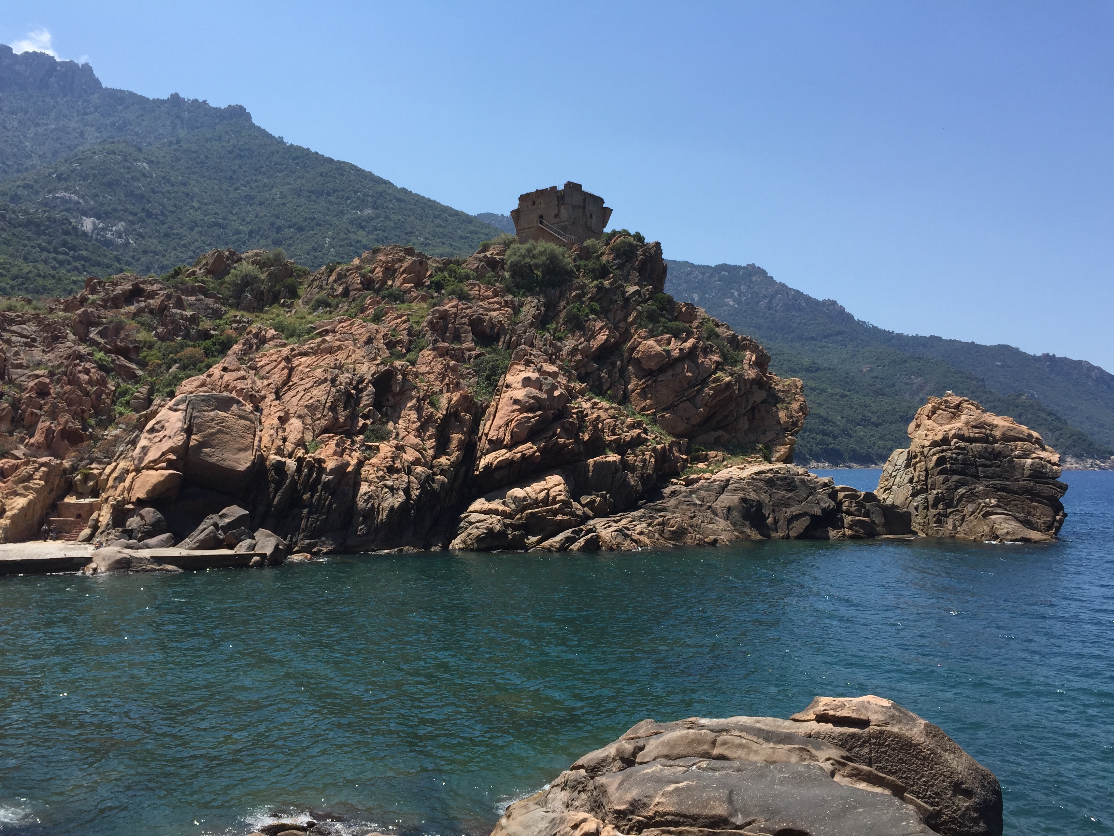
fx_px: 933
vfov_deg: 48.2
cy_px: 418
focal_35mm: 29
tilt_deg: +3.0
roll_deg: -1.6
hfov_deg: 61.7
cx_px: 557
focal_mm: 4.15
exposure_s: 1/2198
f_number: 2.2
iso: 32
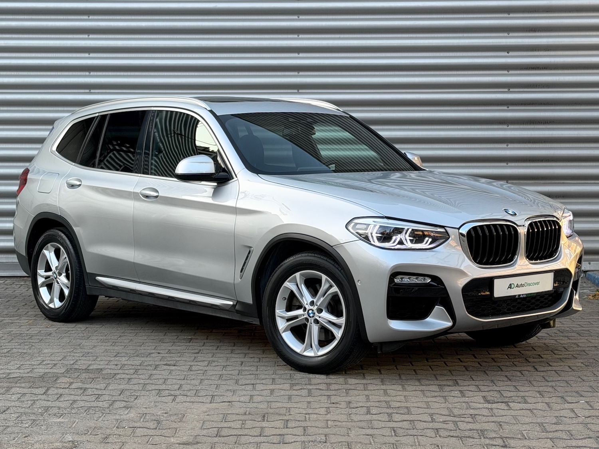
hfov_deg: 39.7
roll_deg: +0.3
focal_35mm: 48
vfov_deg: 30.3
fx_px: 831
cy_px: 224
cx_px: 300
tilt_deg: -2.9
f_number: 1.78
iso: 64
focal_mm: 6.76
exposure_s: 1/250
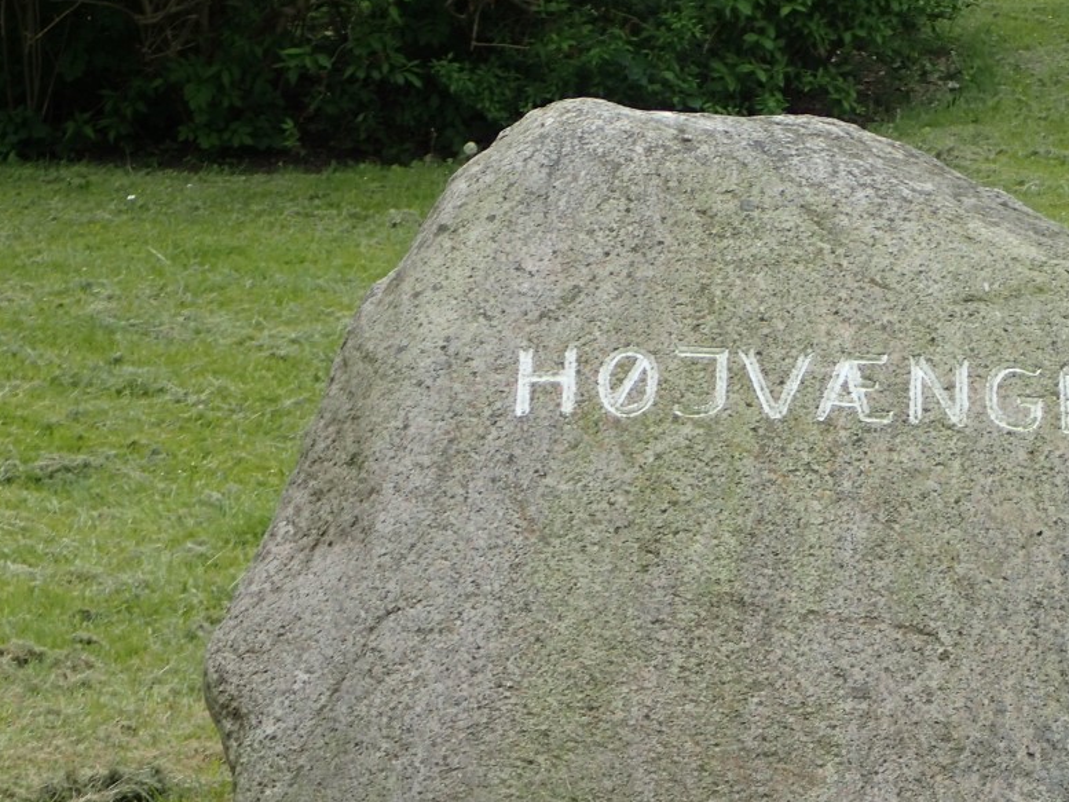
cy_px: 557
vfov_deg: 13.1
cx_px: 959
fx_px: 3490
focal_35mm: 113
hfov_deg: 17.2
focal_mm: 11.01
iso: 100
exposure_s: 1/200
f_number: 5
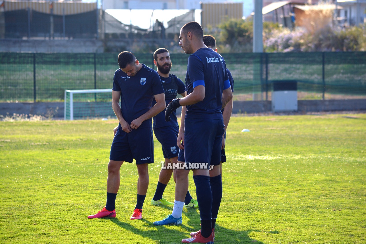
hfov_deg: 9.8
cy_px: 122
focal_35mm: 210
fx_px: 2135
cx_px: 183
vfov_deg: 6.5
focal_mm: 140
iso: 200
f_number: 6.3
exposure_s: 1/640
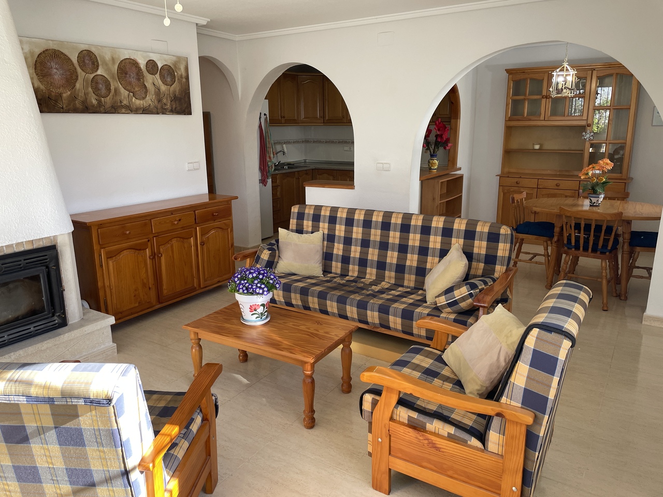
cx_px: 332
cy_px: 248
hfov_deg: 67.3
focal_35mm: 26
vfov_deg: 53.1
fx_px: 498
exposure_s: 1/121
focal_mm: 4.2
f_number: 1.6
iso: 64
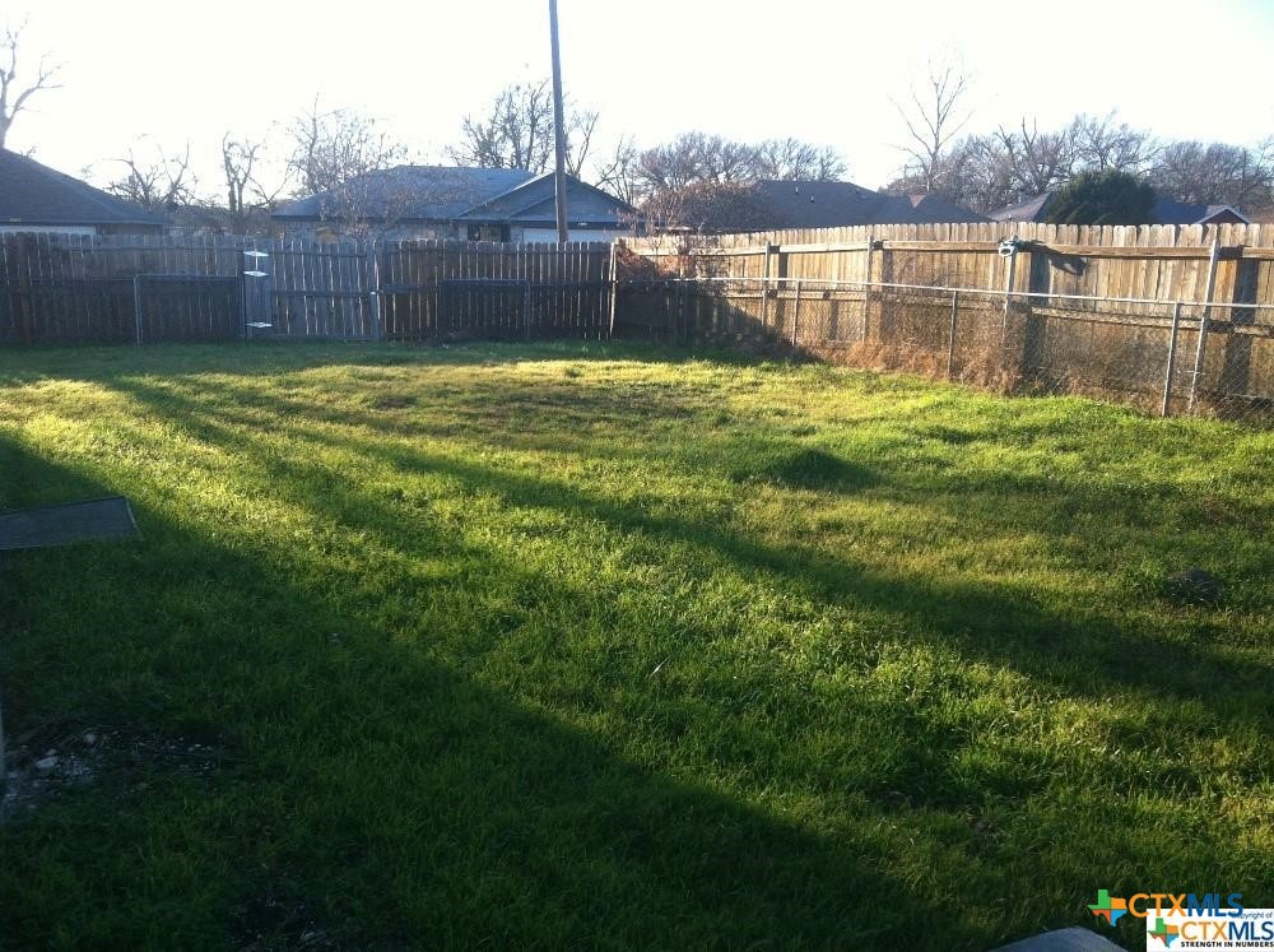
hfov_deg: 52.7
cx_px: 637
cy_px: 476
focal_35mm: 35
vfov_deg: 40.6
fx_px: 1286
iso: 80
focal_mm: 3.85
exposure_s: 1/267
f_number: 2.8
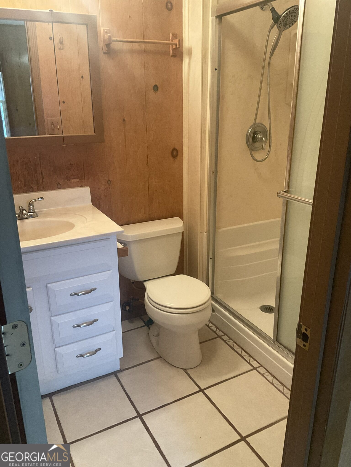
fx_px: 392
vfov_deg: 61.7
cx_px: 176
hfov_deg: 48.2
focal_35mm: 29
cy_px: 234
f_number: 1.8
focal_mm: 3
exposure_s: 1/60
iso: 160
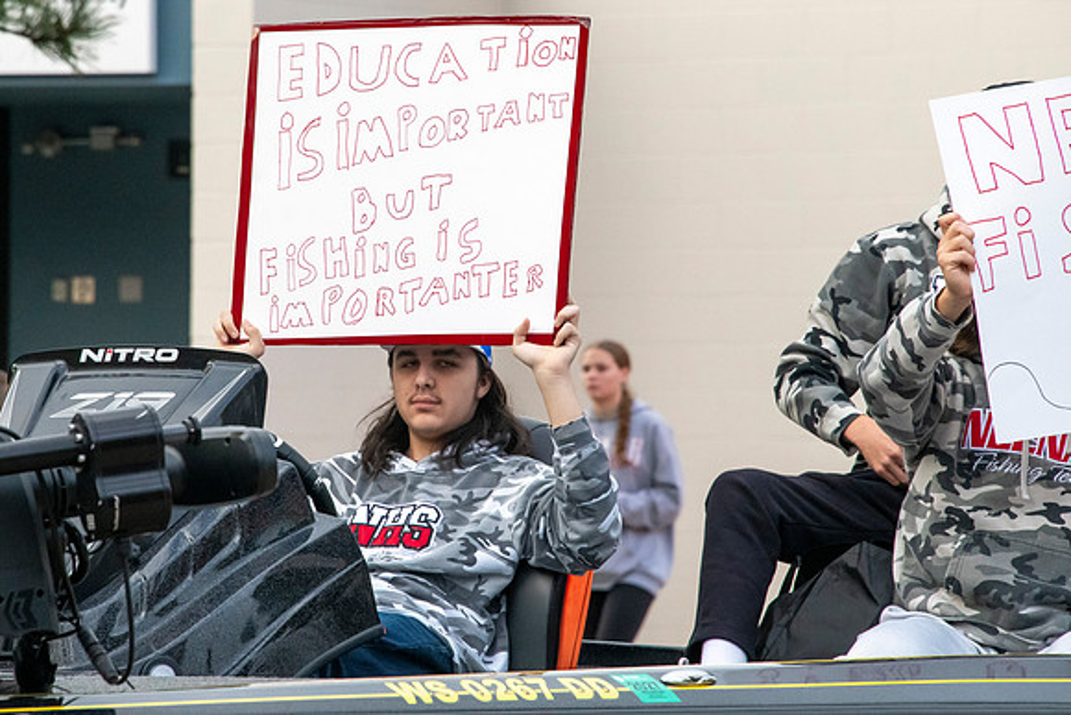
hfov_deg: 5.6
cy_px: 276
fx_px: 10959
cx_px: 414
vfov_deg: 3.7
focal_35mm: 368
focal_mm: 300
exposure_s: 1/1000
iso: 3200
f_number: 11
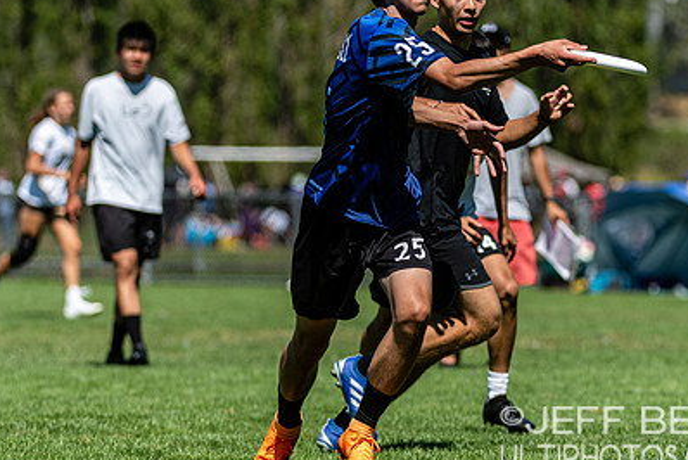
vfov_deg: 3.0
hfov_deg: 4.5
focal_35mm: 459
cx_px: 385
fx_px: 8778
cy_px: 157
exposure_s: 1/3200
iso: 200
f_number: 4
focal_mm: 210
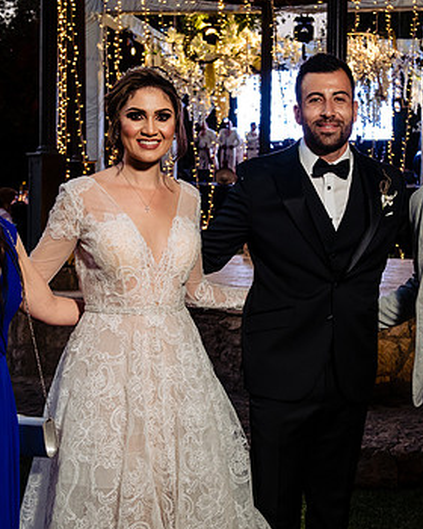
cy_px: 244
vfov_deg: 29.6
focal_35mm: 64
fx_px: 1002
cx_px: 224
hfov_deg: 23.8
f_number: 5.6
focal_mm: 40
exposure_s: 1/80
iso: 1600
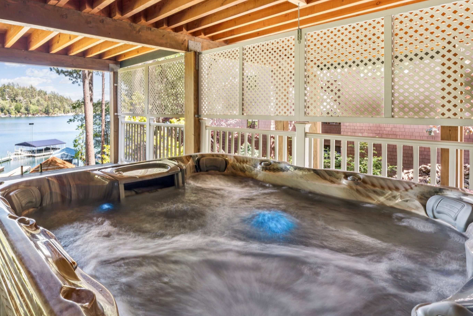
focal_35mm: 22
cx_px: 171
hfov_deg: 78.0
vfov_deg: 57.3
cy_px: 113
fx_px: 283
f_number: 13
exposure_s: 1/6
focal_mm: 16.4
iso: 100
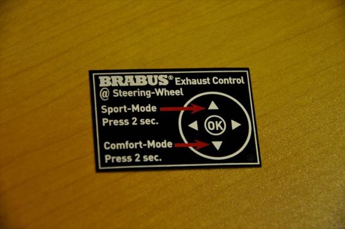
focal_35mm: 158
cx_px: 172
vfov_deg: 8.7
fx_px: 1507
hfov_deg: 13.1
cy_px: 114
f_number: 5.6
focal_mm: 105
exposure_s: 1/50
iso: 800
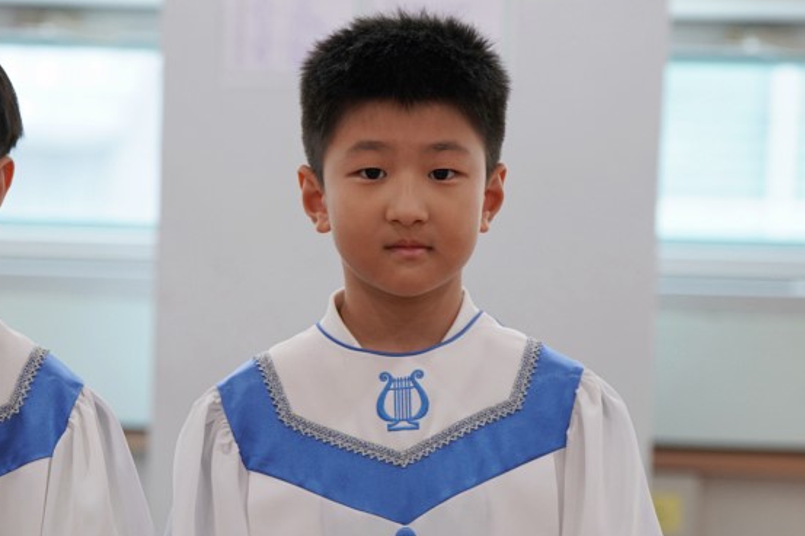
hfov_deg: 12.0
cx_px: 214
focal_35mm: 171
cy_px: 354
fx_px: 3821
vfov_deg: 8.0
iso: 1000
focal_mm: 105
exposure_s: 1/160
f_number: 4
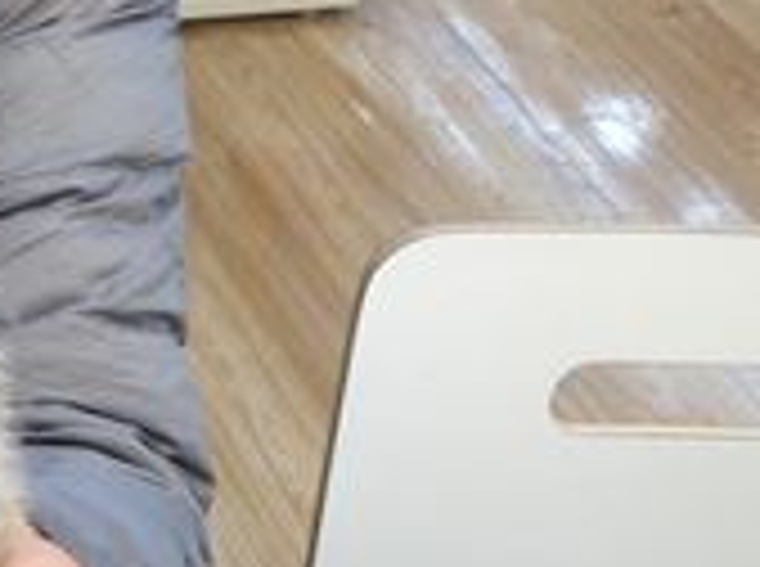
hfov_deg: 15.0
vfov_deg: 11.9
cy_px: 454
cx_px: -301
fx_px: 2717
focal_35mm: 124
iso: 64
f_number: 2.4
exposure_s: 1/40
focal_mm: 4.28
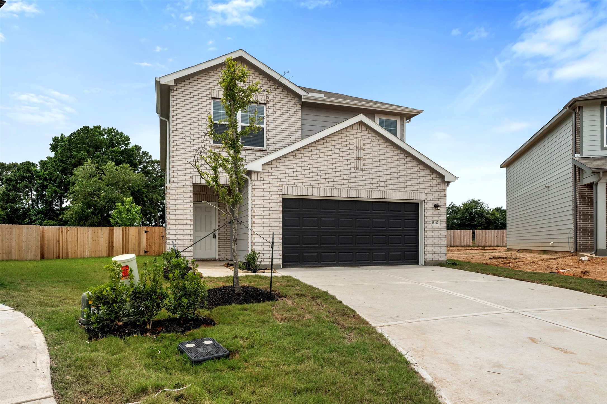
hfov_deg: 73.7
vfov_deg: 53.1
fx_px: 405
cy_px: 202
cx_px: 304
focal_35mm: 24
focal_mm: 24
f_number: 9
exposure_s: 1/1000
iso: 800
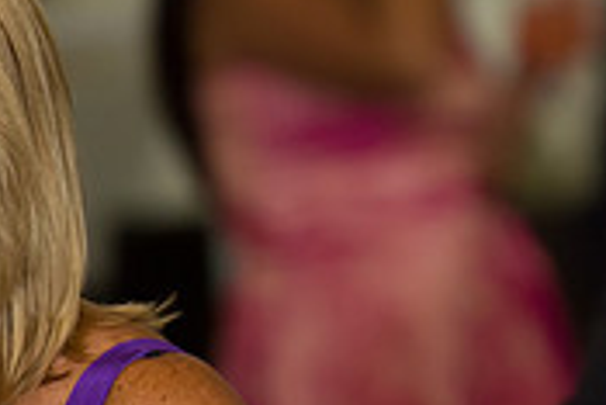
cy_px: -100
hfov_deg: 3.1
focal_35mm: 661
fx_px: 11136
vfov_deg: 2.1
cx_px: 803
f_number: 3.2
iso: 1600
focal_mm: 200
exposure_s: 1/125
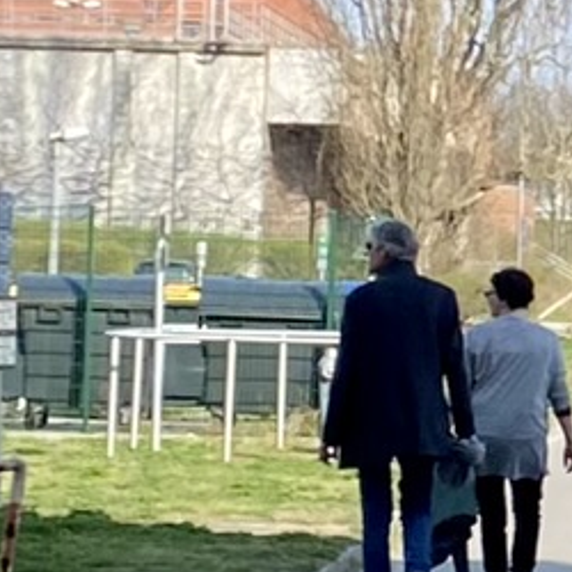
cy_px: -197
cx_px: 858
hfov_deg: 9.1
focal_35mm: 188
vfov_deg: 9.1
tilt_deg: +2.2
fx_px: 3515
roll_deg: -0.3
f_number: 1.8
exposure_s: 1/1346
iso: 32
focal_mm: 4.25
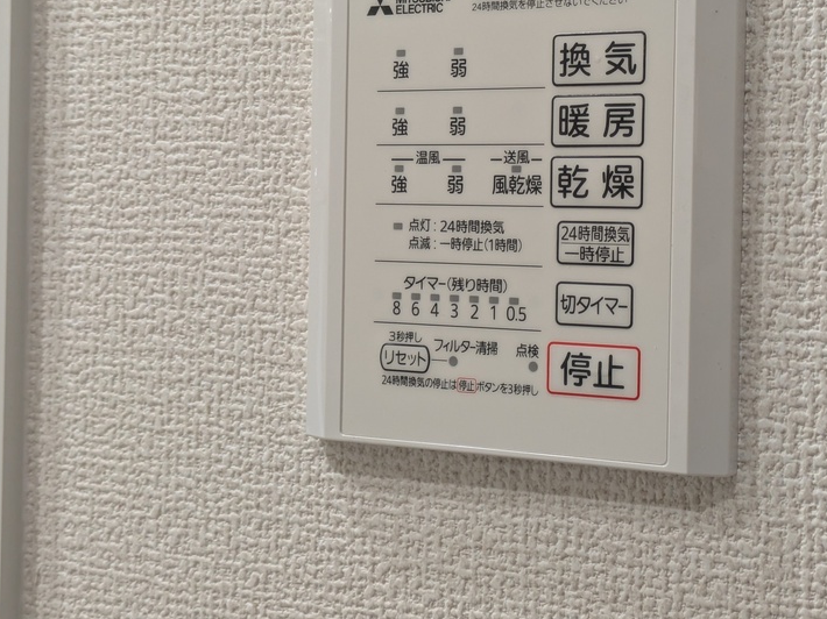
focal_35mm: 69
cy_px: 202
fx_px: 1648
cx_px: 486
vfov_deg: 21.2
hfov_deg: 28.1
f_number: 1.89
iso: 108
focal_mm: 5.43
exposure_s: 1/60
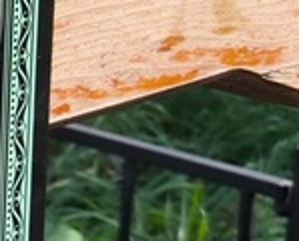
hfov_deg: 7.0
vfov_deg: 5.9
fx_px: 2316
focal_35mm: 261
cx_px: -400
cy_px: 175
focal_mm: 4.71
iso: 50
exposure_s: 1/662
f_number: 1.7
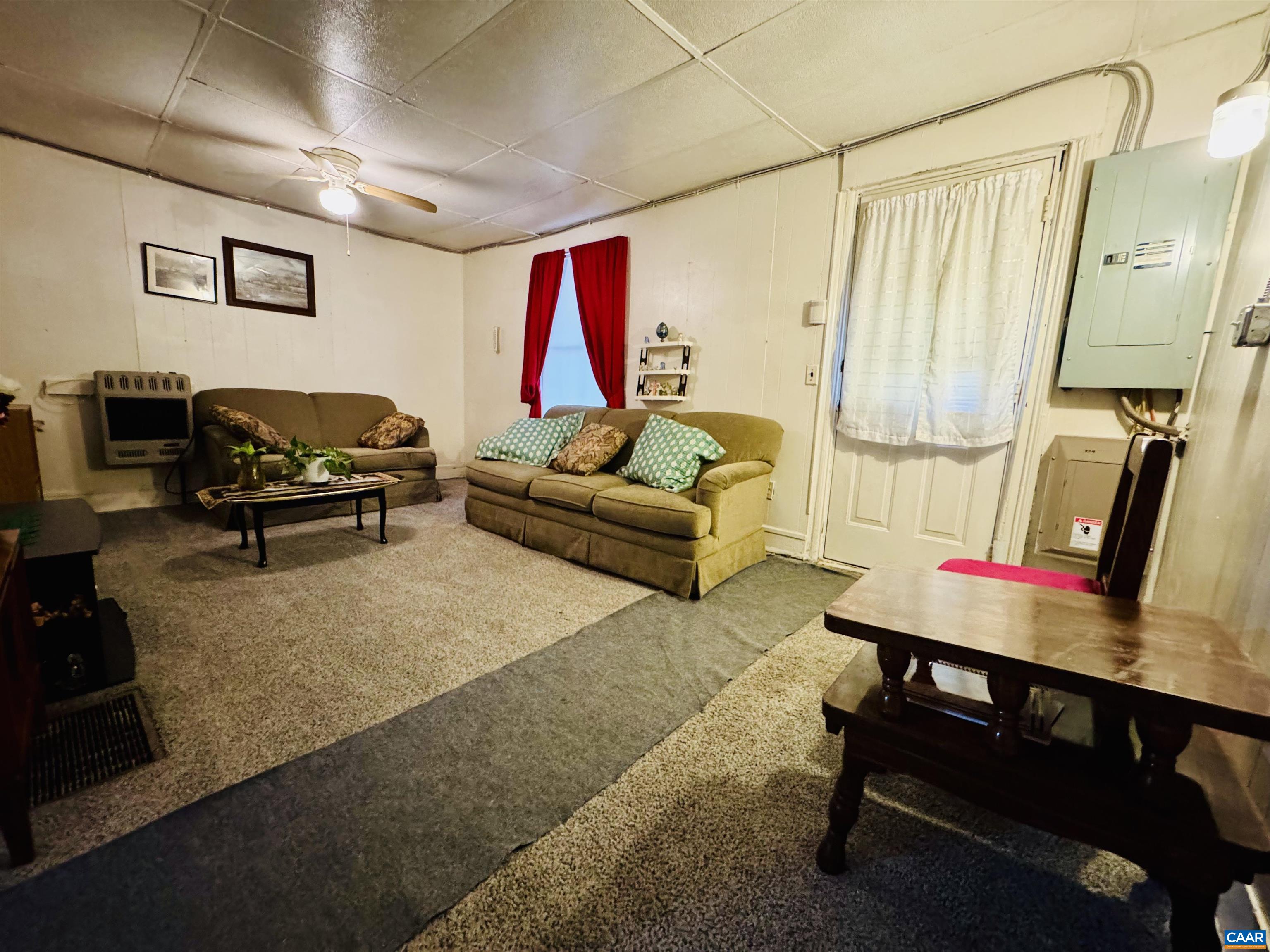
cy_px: 476
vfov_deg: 85.7
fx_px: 514
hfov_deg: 102.1
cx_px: 635
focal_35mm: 14
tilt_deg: -8.3
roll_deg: -1.9
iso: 800
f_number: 2.2
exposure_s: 1/40
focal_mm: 2.22
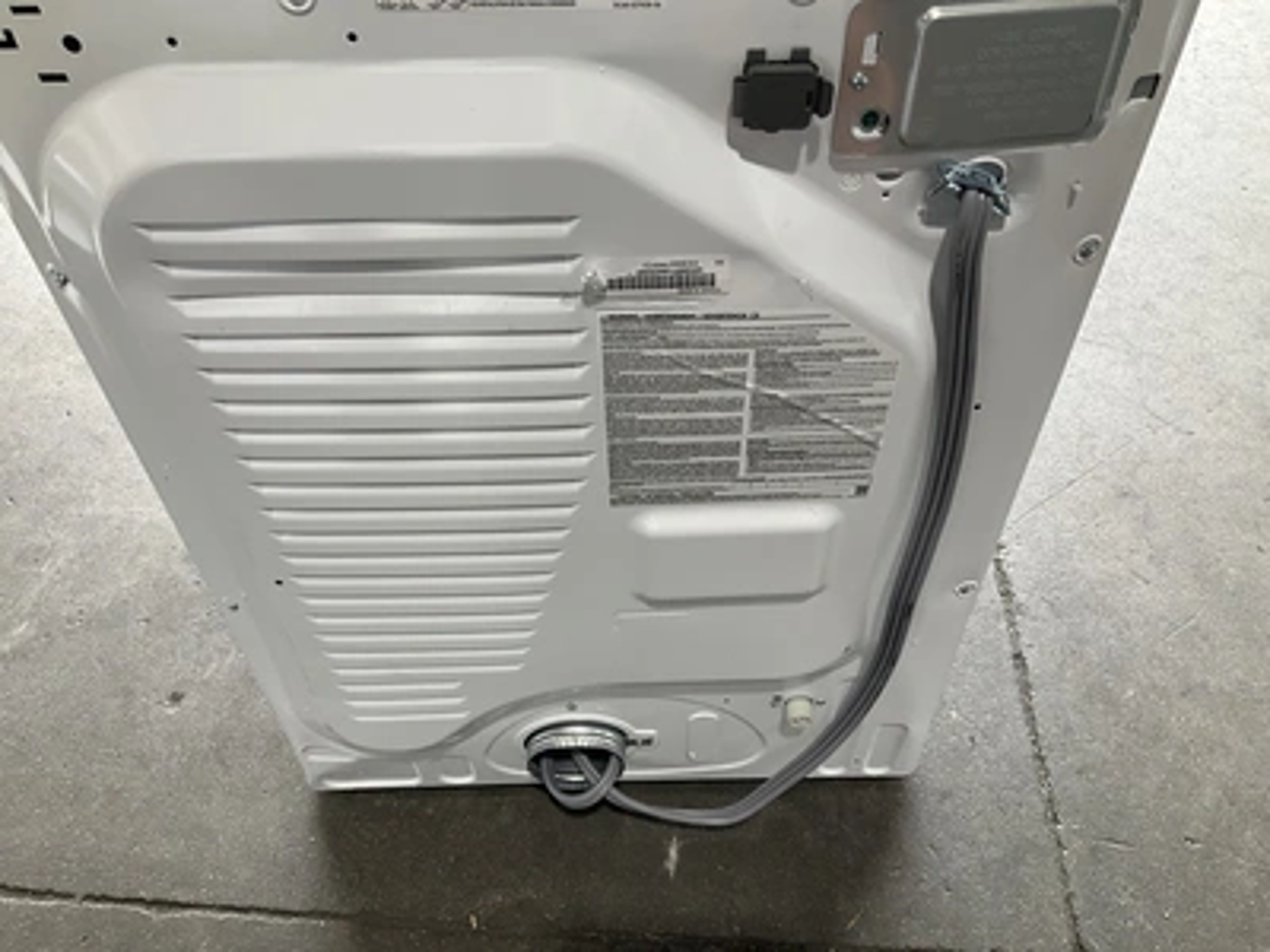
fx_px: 1064
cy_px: 476
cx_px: 635
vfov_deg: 48.2
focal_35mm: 29
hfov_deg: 61.7
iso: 40
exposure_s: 1/122
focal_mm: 3
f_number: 1.8
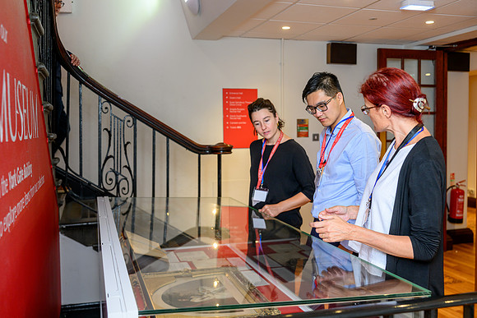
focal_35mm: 35
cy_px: 159
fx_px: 469
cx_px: 238
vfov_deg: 37.5
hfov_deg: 53.9
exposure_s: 1/60
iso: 400
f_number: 3.2
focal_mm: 35
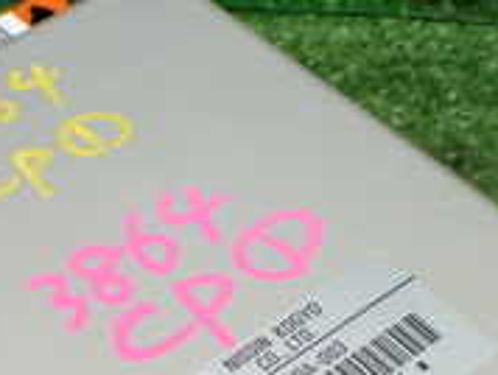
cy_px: 406
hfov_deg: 19.3
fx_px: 1455
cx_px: 154
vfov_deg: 14.4
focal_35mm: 101
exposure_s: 1/125
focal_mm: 5.4
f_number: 2.3
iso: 400
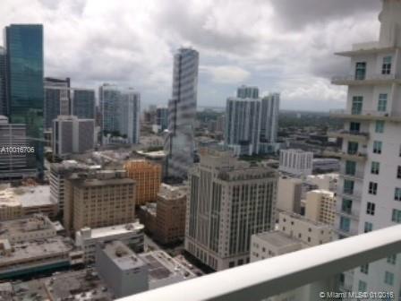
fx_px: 382
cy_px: 150
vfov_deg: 42.9
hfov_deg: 55.4
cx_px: 200
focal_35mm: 33
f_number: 2.4
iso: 50
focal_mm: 4.13
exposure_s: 1/2857
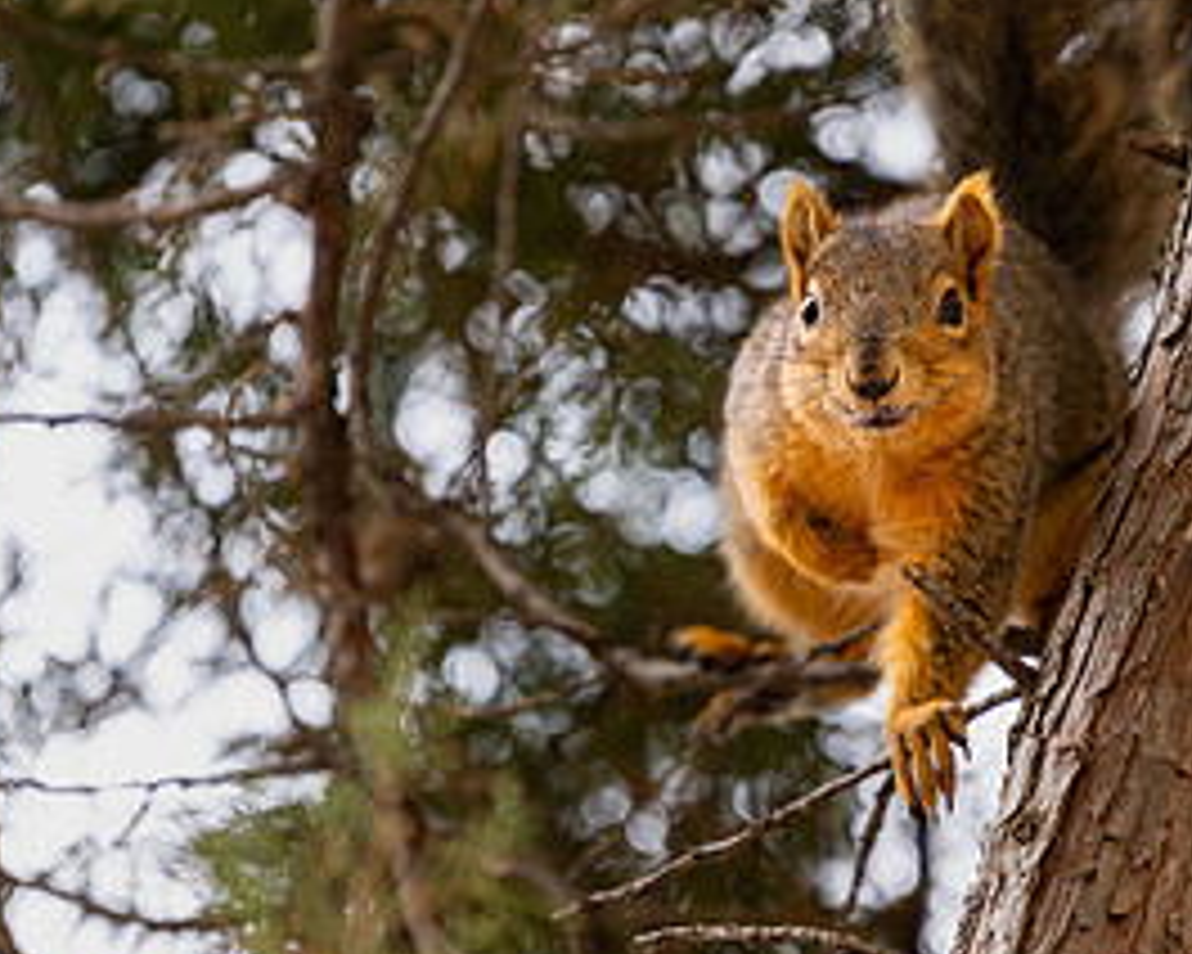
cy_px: 486
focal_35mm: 479
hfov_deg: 4.0
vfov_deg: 3.2
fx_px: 16898
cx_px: 745
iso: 800
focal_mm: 200
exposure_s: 1/1600
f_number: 2.8
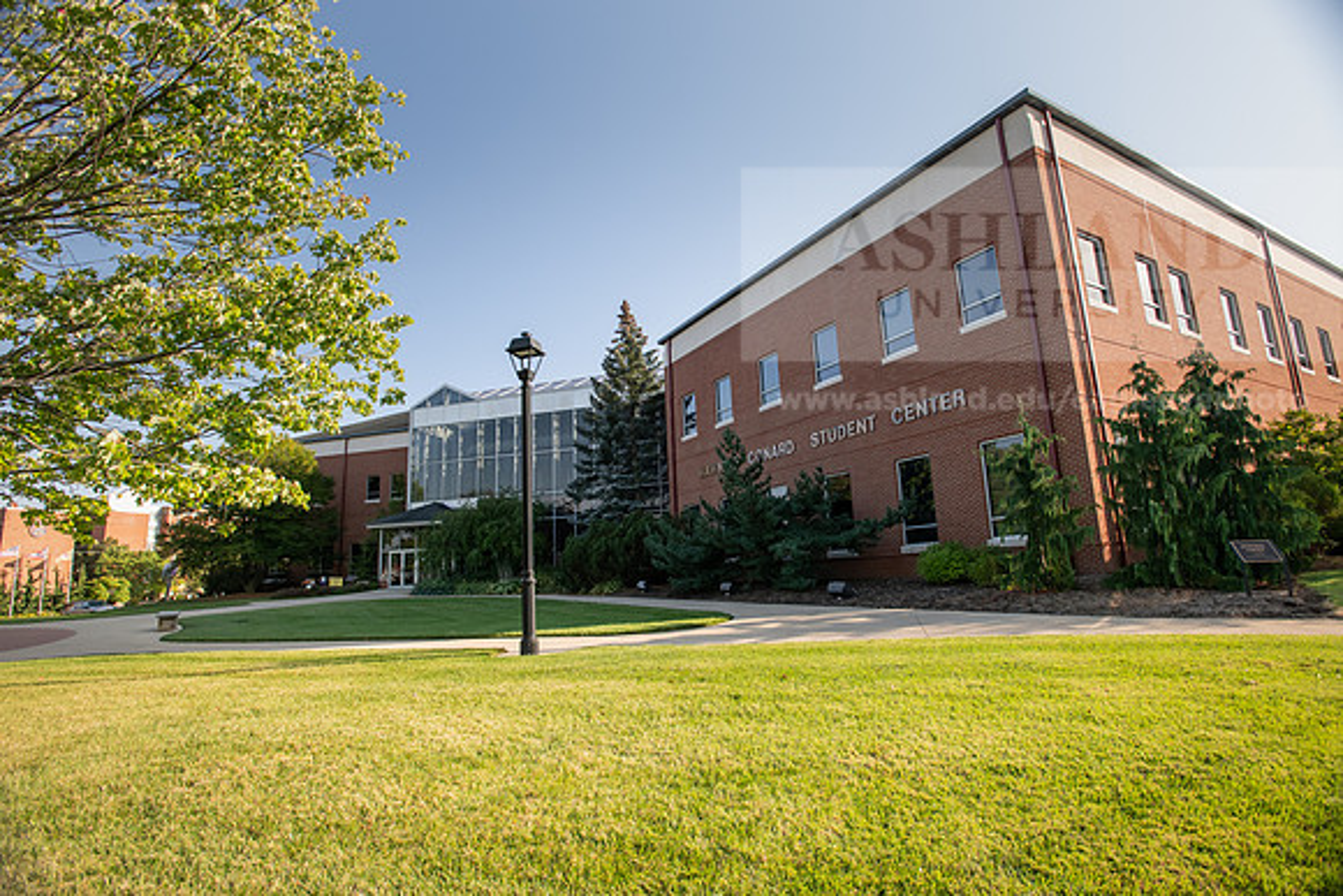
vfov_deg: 70.5
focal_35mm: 17
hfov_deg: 93.3
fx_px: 634
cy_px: 448
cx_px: 672
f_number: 6.3
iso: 500
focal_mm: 17
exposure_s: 1/250
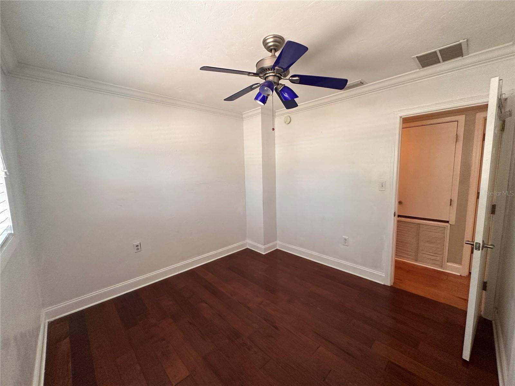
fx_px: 208
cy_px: 193
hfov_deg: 102.1
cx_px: 258
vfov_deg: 85.7
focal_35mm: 14
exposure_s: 1/120
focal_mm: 2.22
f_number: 2.2
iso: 250
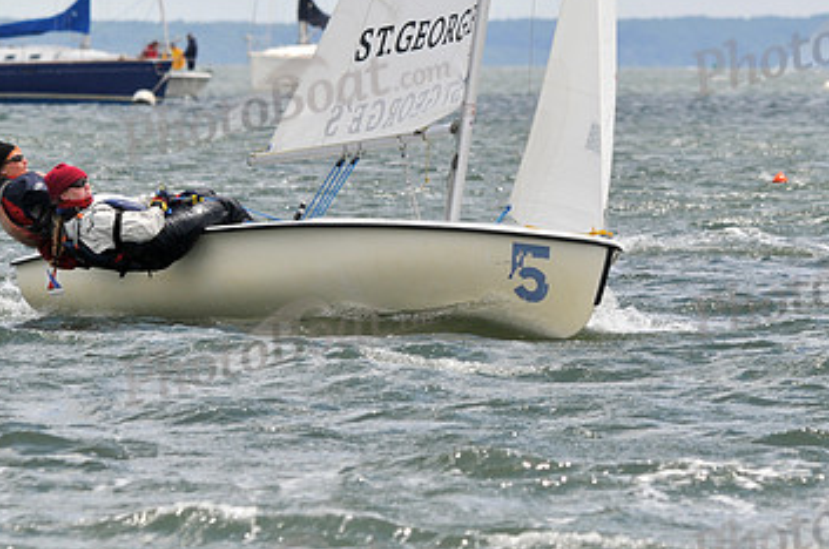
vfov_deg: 2.3
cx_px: 571
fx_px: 13608
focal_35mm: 592
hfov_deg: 3.5
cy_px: 191
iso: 200
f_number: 9
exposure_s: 1/640
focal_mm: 240
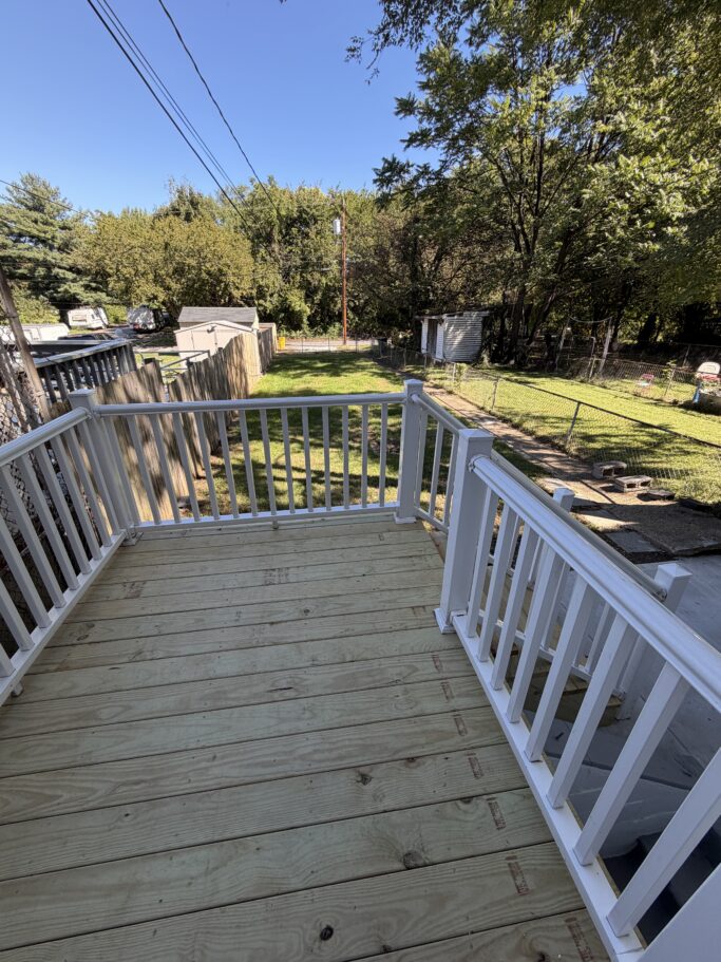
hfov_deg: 85.7
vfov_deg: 102.1
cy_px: 481
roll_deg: -1.6
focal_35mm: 14
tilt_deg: -24.8
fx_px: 389
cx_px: 360
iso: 50
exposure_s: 1/372
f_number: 2.2
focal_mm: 2.22
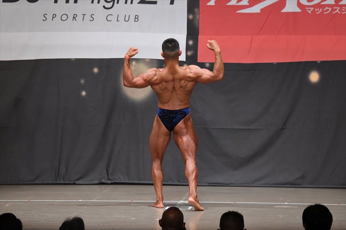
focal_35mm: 202
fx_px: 1941
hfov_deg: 10.2
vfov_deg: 6.8
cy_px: 115
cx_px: 173
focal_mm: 135
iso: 6400
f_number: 5.6
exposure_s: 1/400
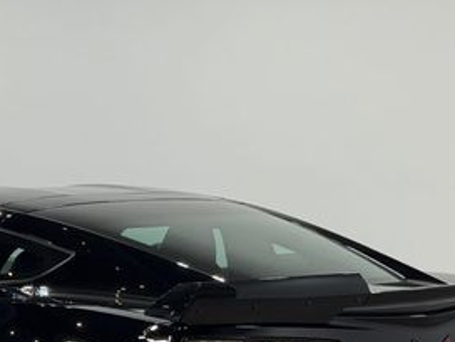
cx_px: 89
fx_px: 1485
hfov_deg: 17.3
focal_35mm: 113
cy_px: 307
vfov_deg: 13.0
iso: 64
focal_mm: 6.76
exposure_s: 1/242
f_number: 1.78
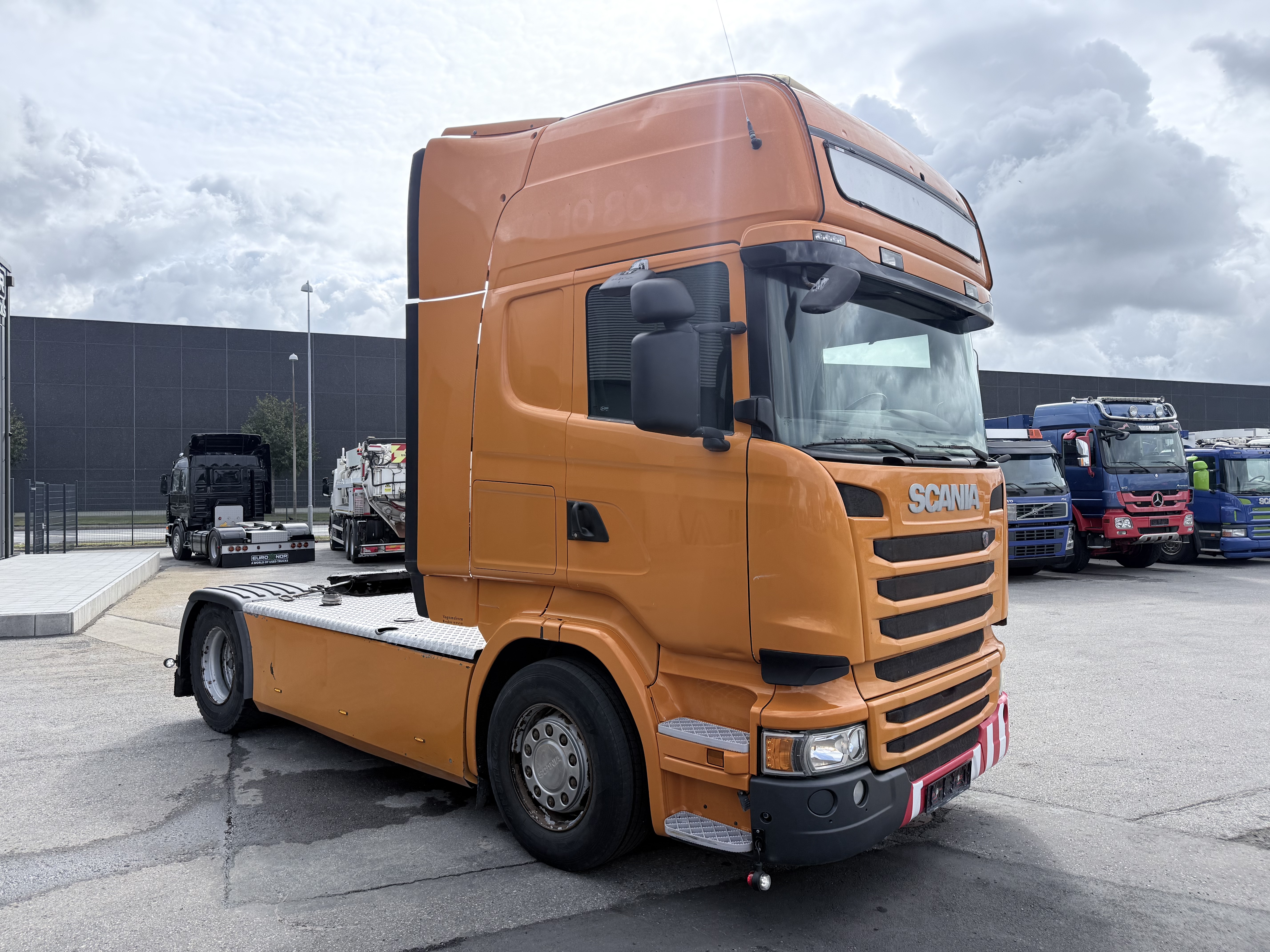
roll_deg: +1.6
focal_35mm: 24
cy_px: 476
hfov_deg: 71.6
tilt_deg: +1.4
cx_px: 635
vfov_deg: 56.8
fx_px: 881
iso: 100
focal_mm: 6.76
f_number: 1.78
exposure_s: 1/3584
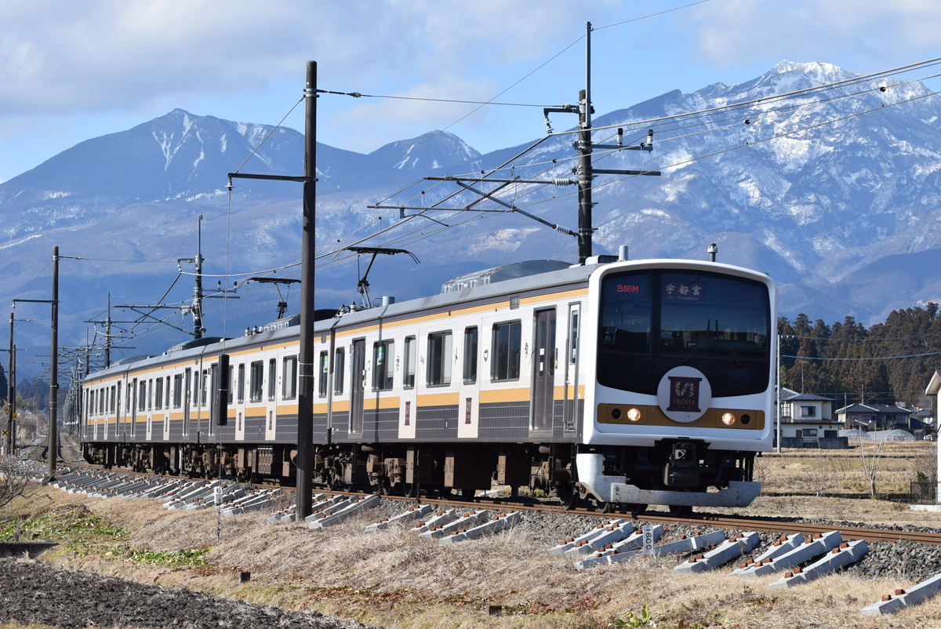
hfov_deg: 17.0
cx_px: 470
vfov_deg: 11.4
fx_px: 3139
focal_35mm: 120
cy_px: 314
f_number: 6.3
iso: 100
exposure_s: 1/500
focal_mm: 80
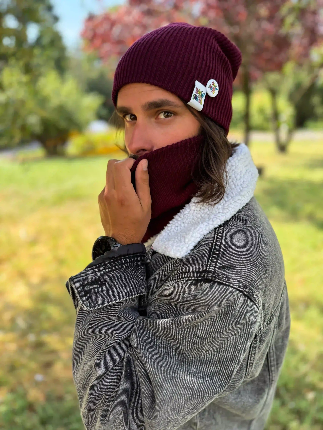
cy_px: 215
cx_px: 162
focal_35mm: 24
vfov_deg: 71.6
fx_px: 299
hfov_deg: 56.8
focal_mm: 6.76
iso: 80
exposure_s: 1/500
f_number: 1.8
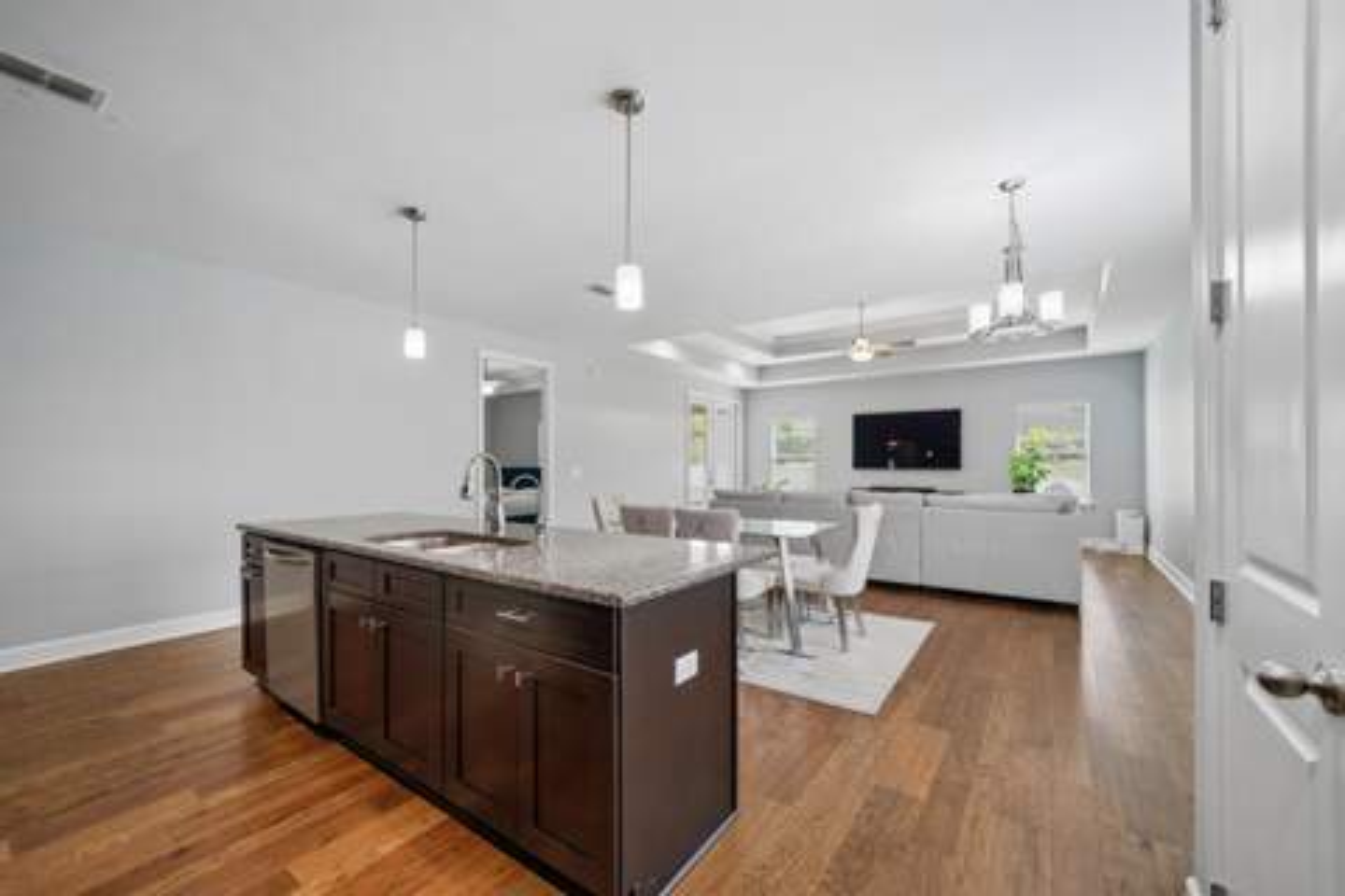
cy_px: 448
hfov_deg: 104.3
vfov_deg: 81.2
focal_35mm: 14
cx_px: 672
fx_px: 523
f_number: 4
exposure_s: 1/60
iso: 400
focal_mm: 14
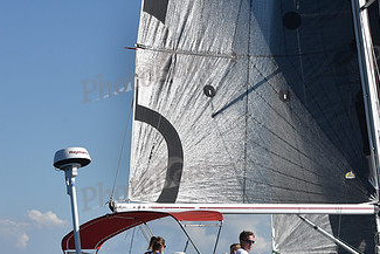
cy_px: 225
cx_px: 306
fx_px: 1732
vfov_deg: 8.4
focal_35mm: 164
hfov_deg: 12.5
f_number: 11
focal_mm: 92
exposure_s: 1/1250
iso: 320
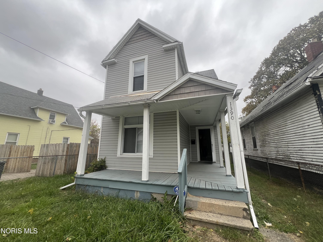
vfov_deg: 89.9
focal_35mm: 13
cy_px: 121
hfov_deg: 106.2
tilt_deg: +12.2
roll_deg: +0.7
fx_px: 121
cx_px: 162
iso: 32
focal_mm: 1.57
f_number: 1.8
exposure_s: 1/132
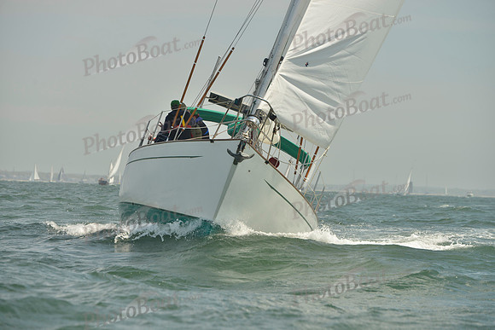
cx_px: 248
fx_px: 2200
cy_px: 165
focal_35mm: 160
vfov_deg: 8.6
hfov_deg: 12.8
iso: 200
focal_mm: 160
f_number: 7.1
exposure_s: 1/1250
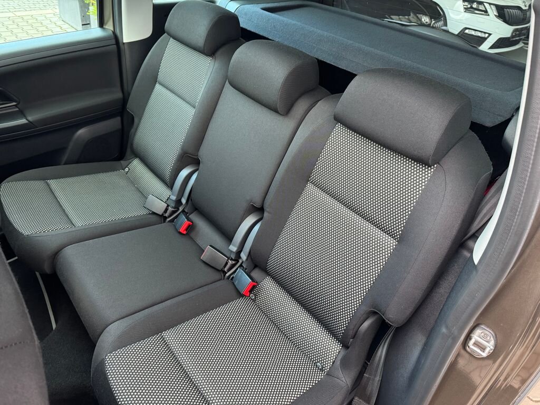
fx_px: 374
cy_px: 202
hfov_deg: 71.6
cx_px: 270
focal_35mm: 24
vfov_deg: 56.8
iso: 320
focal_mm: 6.76
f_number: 1.78
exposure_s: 1/60
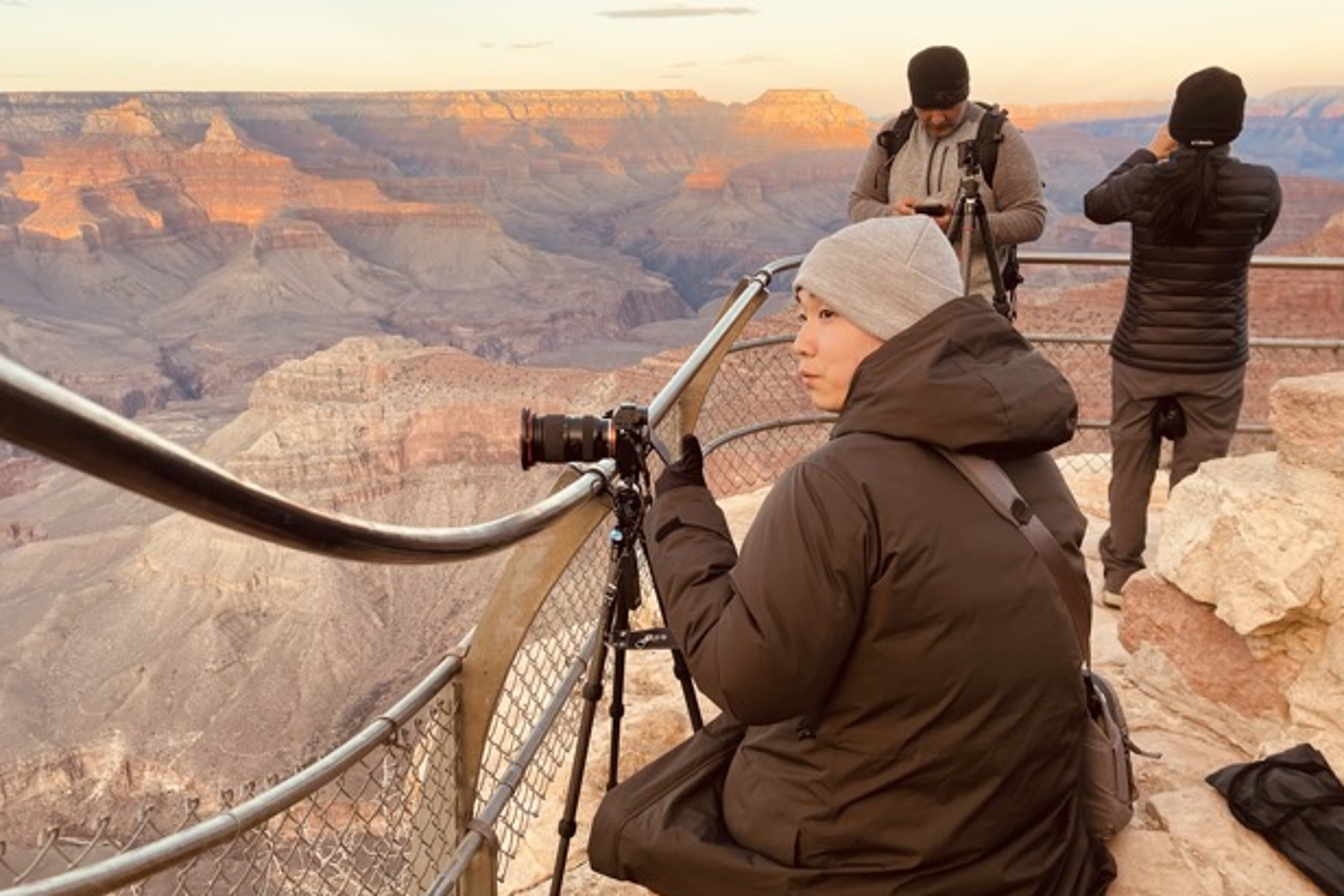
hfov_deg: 67.4
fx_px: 1008
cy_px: 453
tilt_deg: -16.9
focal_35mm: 27
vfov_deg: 48.0
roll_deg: +0.2
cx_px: 659
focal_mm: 5.1
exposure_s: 1/121
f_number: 1.6
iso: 50
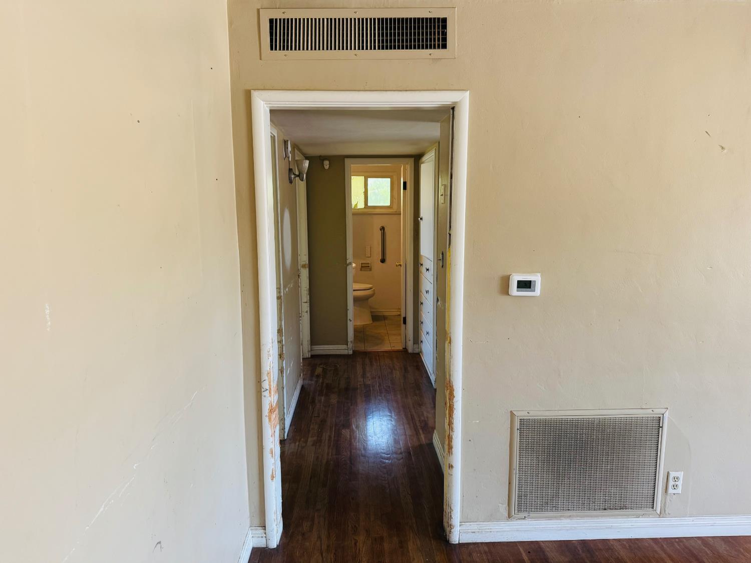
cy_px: 282
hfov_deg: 71.6
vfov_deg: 56.8
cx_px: 376
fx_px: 521
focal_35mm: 24
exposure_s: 1/103
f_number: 1.78
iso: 200
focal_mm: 6.76
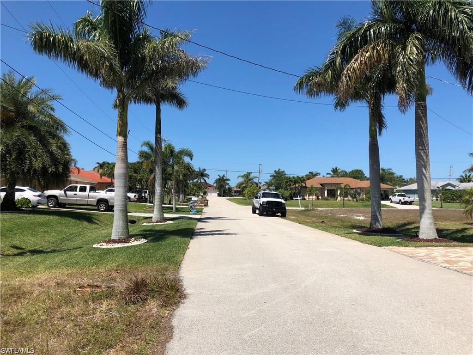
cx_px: 236
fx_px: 383
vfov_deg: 49.7
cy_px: 178
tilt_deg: +1.1
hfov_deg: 63.4
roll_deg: +0.2
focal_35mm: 28
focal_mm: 3.99
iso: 20
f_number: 1.8
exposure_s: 1/2525
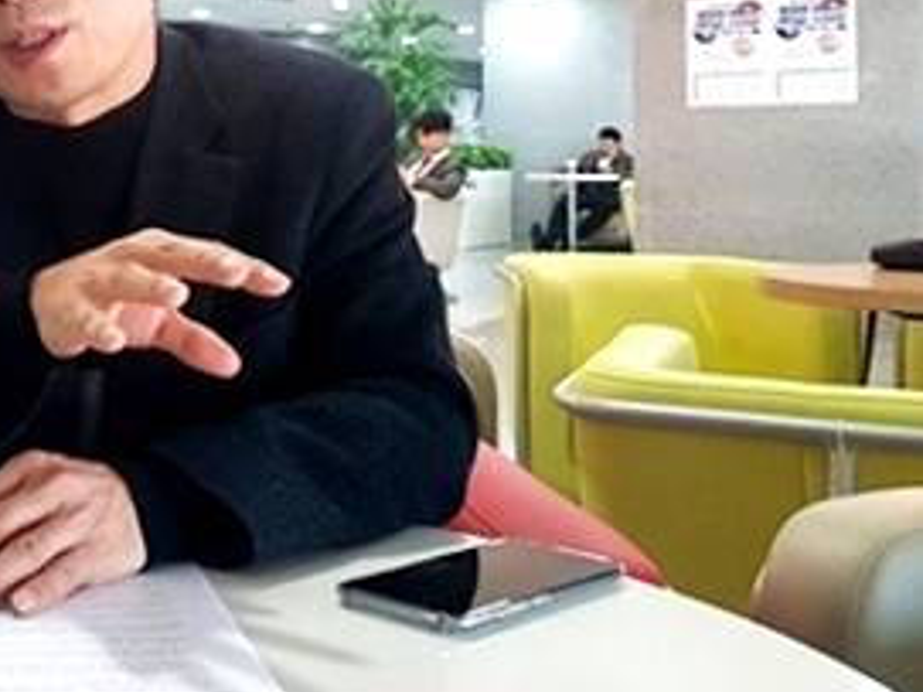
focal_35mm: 48
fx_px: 1279
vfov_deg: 29.5
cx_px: 75
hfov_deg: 36.9
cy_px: 131
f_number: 1.7
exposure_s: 1/30
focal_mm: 4.2
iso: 200
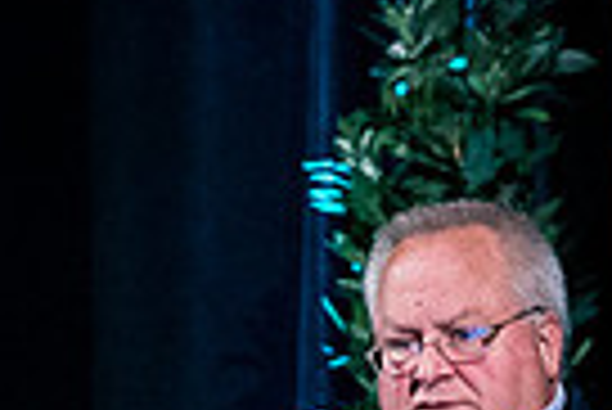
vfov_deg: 1.1
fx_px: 21732
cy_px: 804
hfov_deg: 1.6
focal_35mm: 1277
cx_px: 252
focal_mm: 200
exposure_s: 1/125
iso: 3200
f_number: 3.5
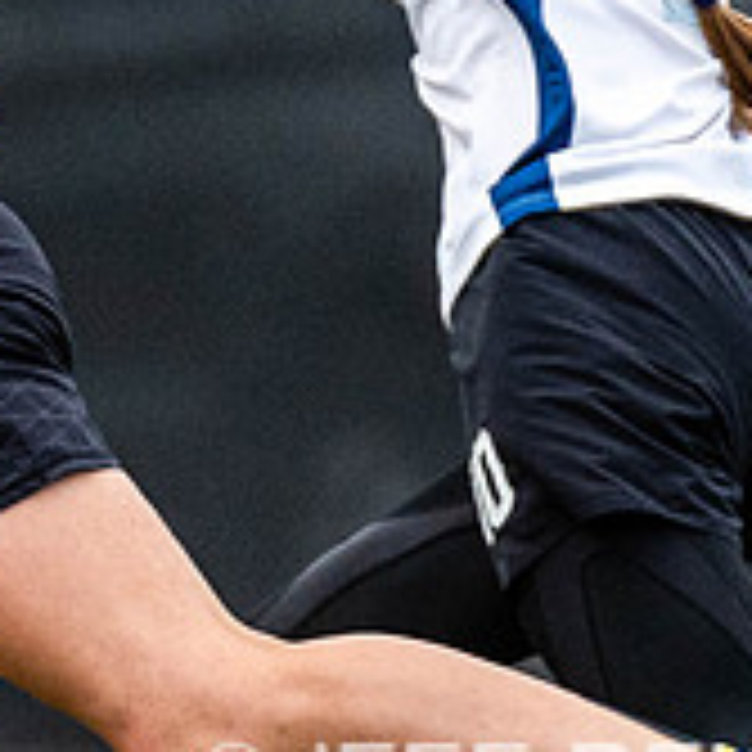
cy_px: 232
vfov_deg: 0.5
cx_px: 202
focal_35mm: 3238
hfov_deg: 0.5
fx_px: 79583
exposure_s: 1/1000
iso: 1000
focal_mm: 400
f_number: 4
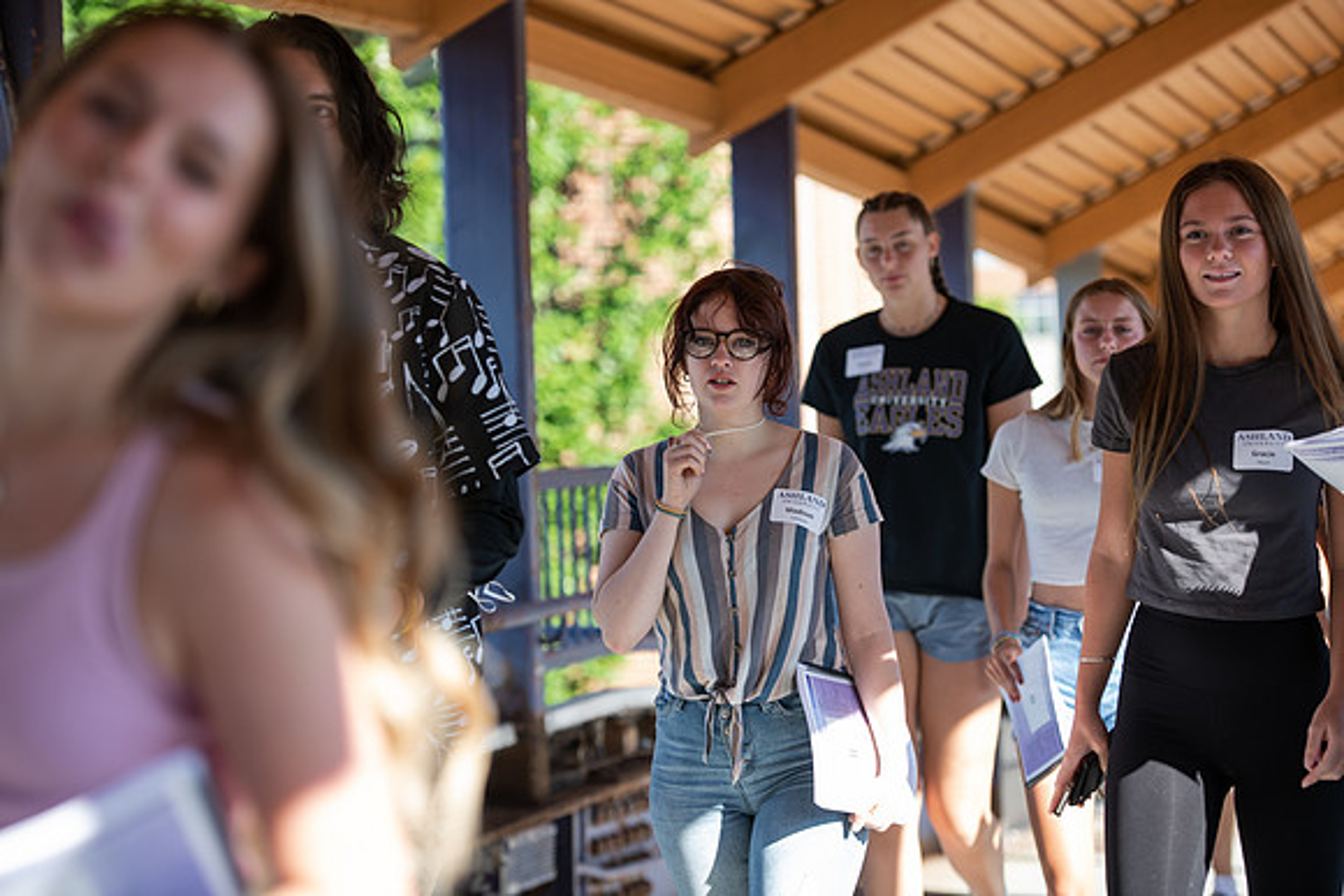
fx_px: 3734
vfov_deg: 13.7
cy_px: 448
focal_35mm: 100
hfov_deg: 20.4
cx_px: 672
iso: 100
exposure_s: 1/250
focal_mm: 100
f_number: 3.2
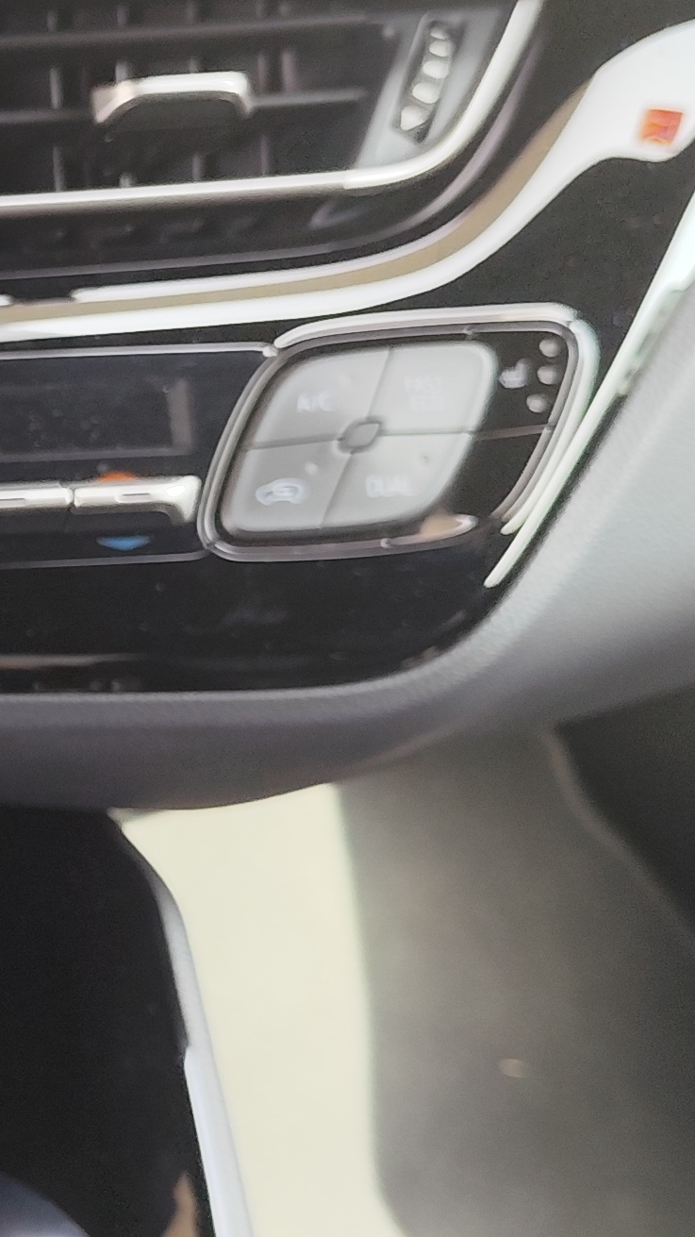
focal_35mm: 78
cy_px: 648
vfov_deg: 27.2
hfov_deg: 14.1
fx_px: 2557
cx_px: -461
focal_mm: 6.14
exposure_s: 1/100
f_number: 1.65
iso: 160
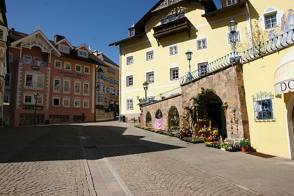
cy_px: 98
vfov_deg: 53.2
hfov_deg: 73.7
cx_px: 147
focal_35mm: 24
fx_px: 196
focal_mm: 16
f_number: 10
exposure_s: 1/400
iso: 200
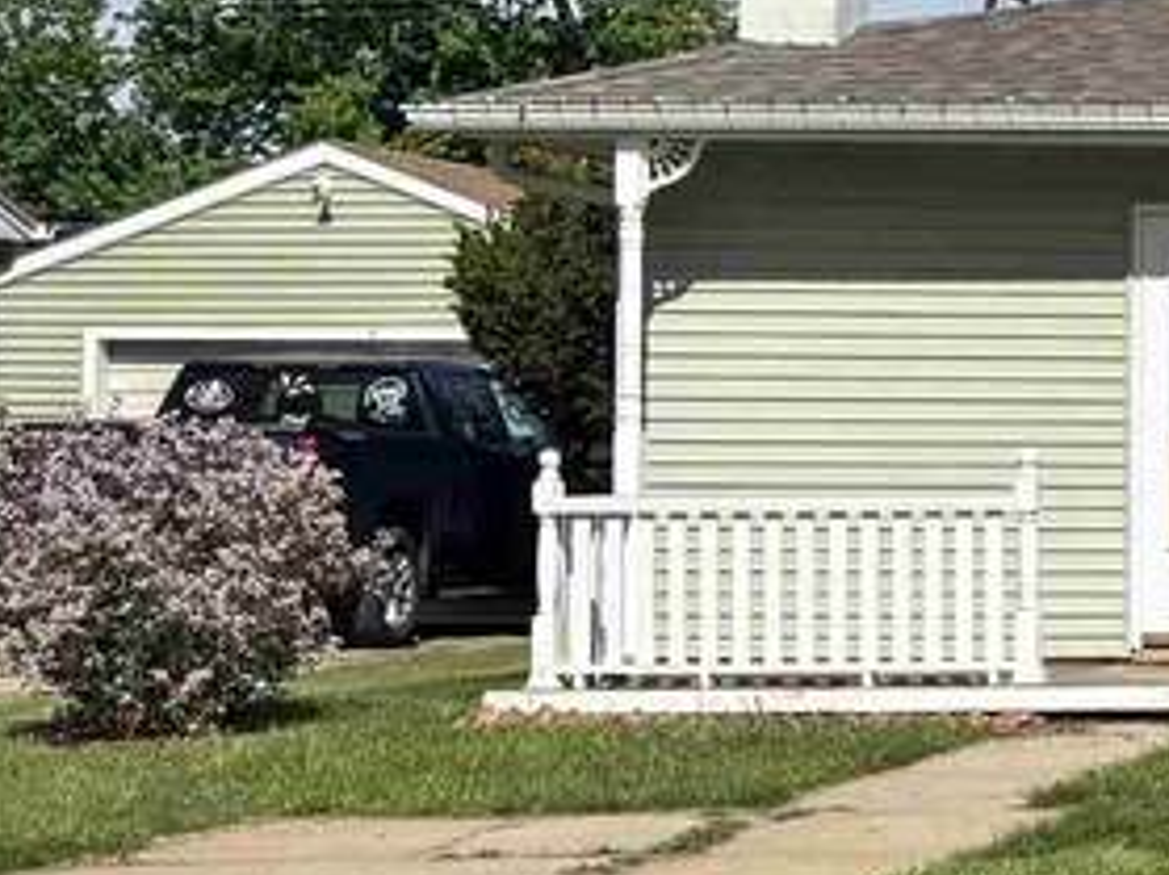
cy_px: 364
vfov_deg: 13.4
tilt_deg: +0.3
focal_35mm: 110
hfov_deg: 14.5
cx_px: 2397
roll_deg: +0.2
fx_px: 3713
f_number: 1.78
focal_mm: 6.76
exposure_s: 1/7092
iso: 80
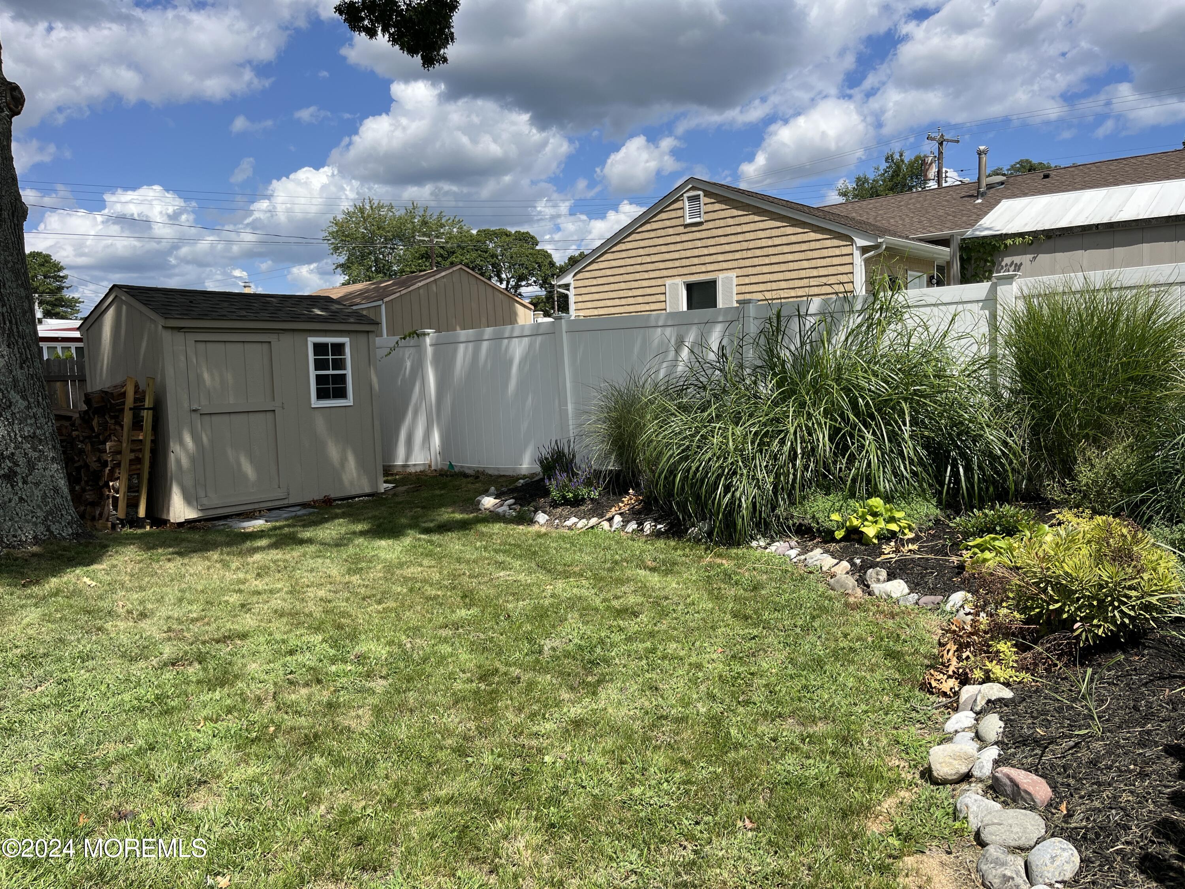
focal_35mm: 26
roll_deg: +2.3
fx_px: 890
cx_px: 592
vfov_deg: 53.1
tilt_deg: -5.9
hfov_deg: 67.3
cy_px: 444
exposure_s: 1/3521
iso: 50
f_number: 1.6
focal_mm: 5.1
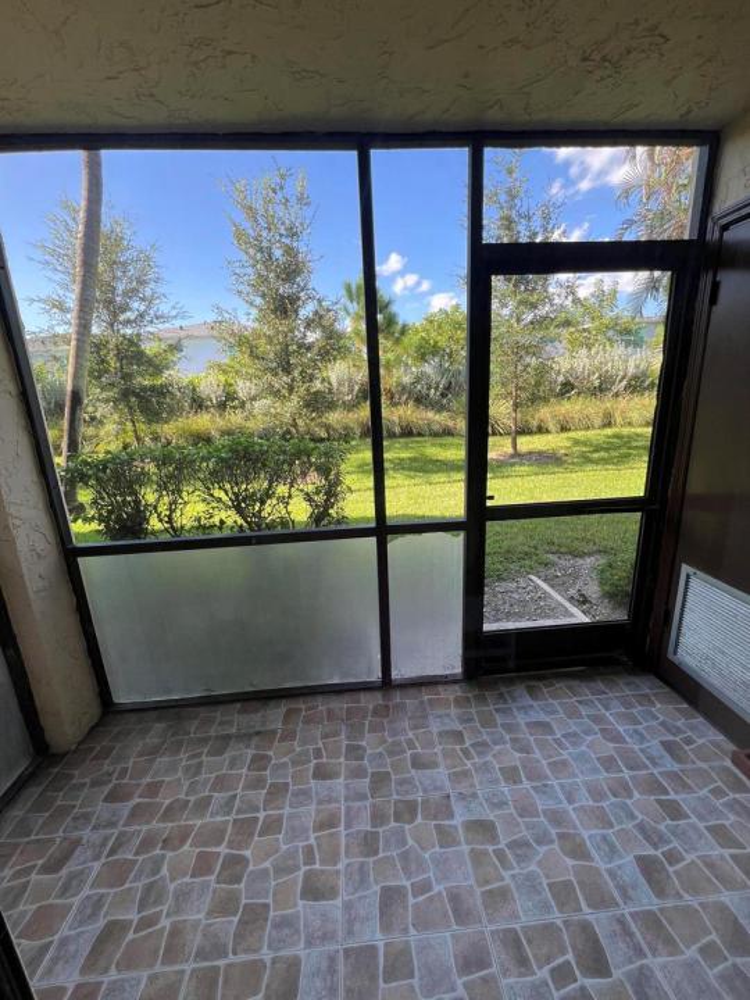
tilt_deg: -13.5
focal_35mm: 13
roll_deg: +2.7
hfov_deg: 89.9
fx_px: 376
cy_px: 500
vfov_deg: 106.2
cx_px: 375
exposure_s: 1/113
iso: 32
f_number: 1.8
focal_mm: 1.57
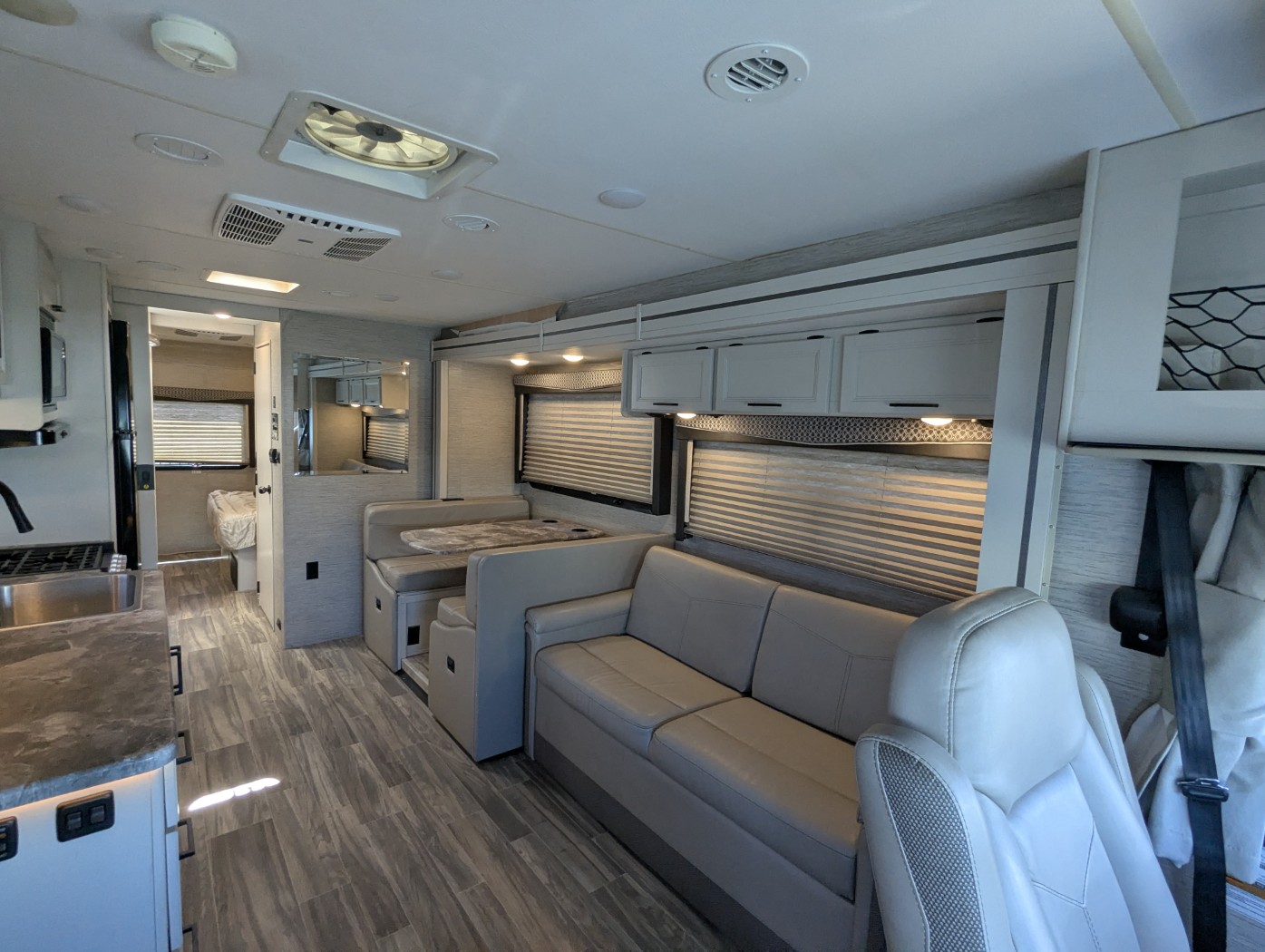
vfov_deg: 78.2
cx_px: 632
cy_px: 476
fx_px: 585
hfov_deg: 94.4
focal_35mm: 16
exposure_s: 1/162
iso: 219
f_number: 2.2
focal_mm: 2.35
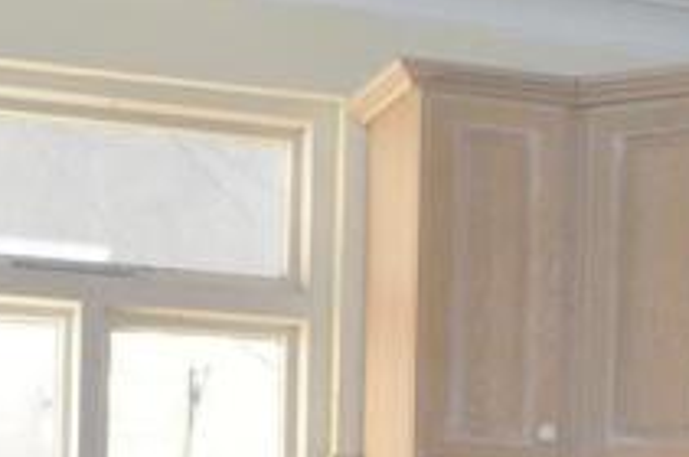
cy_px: 602
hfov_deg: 24.2
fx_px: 1605
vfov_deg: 15.4
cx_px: 392
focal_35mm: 84
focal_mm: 18
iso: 1600
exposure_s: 1/200
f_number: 6.3
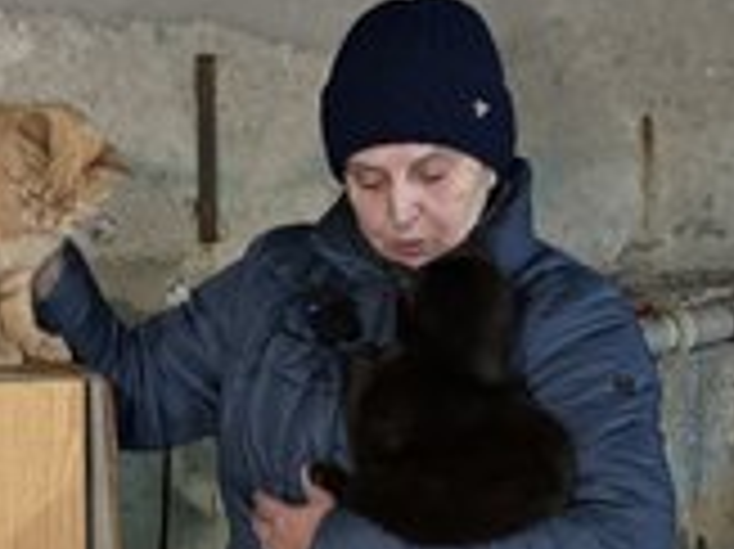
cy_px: 472
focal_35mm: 59
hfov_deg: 32.4
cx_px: 239
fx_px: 1250
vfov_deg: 24.2
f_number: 1.78
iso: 1000
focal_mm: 6.86
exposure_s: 1/25
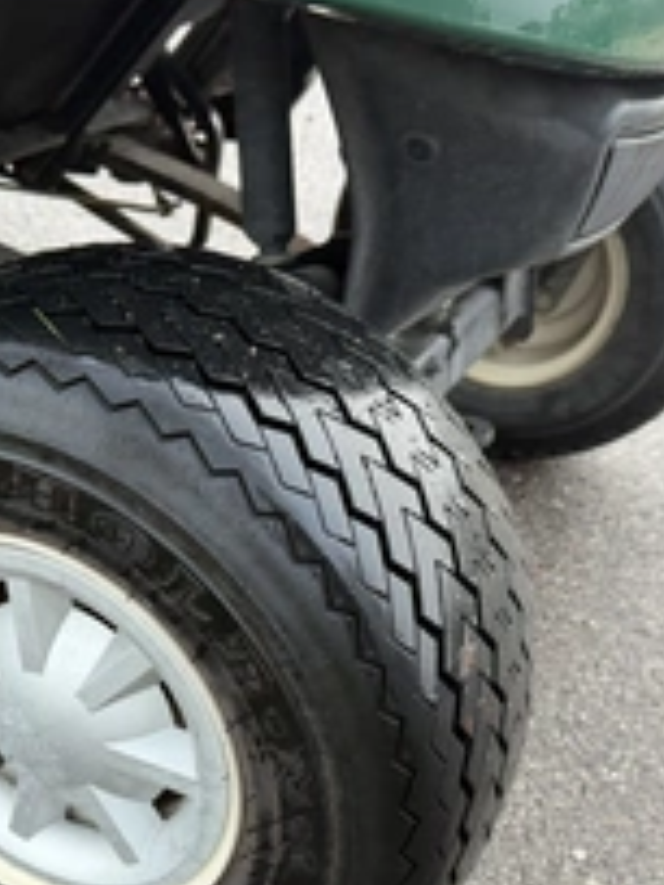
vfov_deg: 39.9
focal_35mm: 47
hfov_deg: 30.6
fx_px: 1202
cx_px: 221
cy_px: 590
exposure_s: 1/94
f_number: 1.78
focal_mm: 6.76
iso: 200
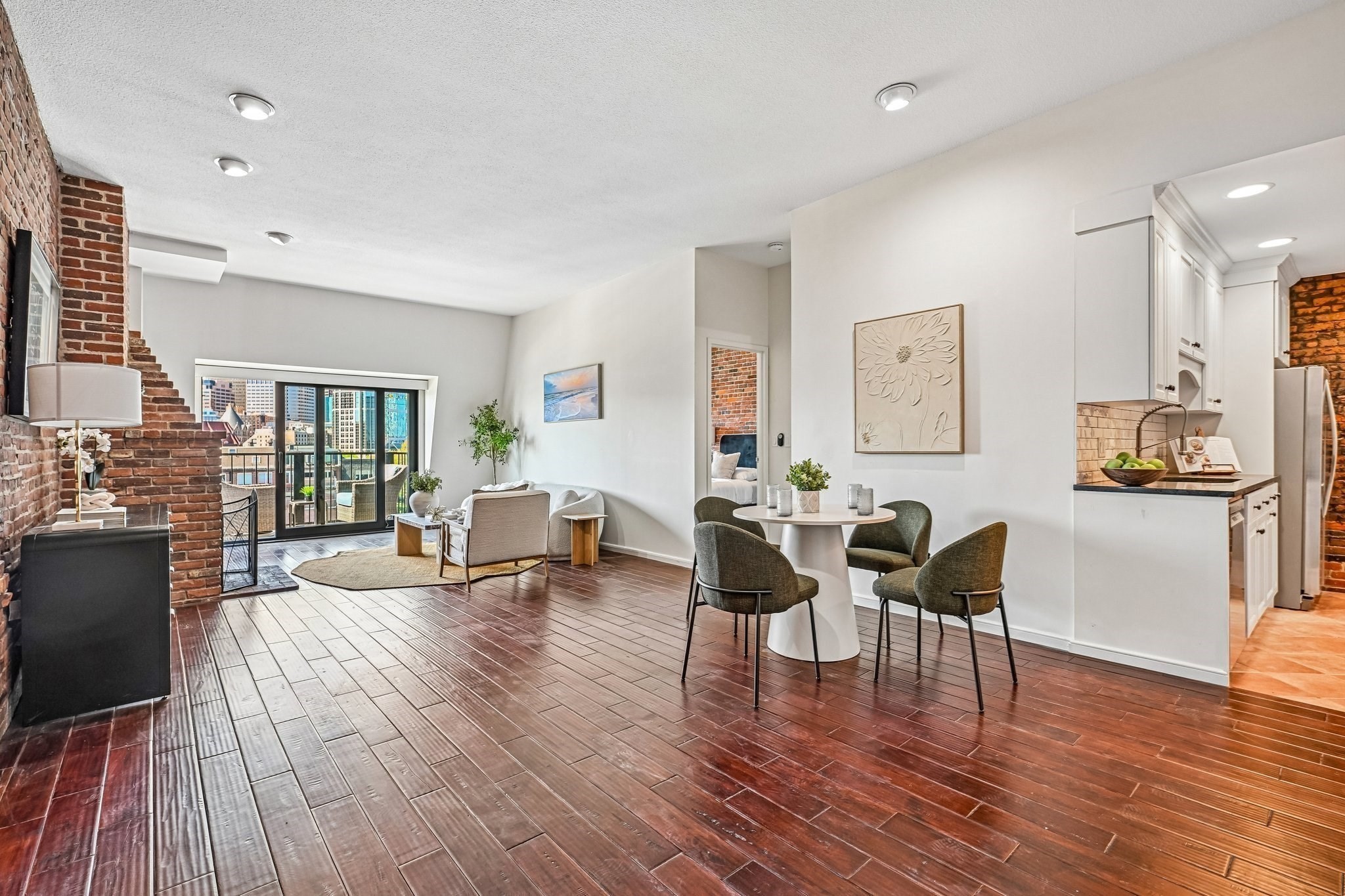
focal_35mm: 16
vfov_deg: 73.7
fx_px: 598
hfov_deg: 96.7
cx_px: 672
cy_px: 448
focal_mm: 16
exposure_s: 1/8
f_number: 8
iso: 400
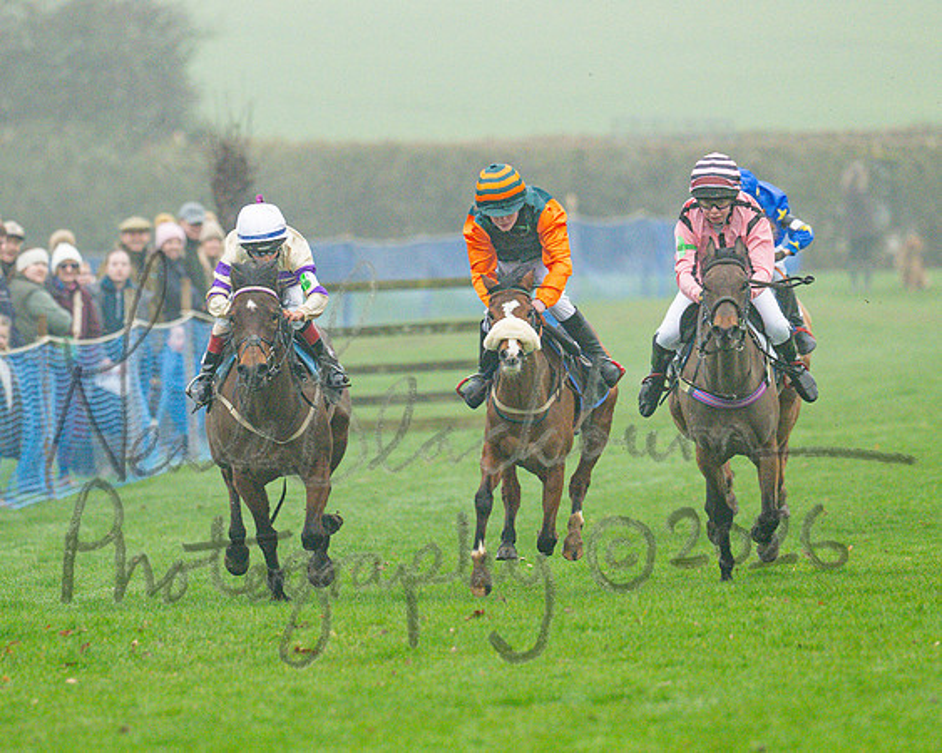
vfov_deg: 1.9
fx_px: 23070
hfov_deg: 2.3
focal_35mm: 828
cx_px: 249
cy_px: 395
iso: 800
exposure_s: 1/1250
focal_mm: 400
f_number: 5
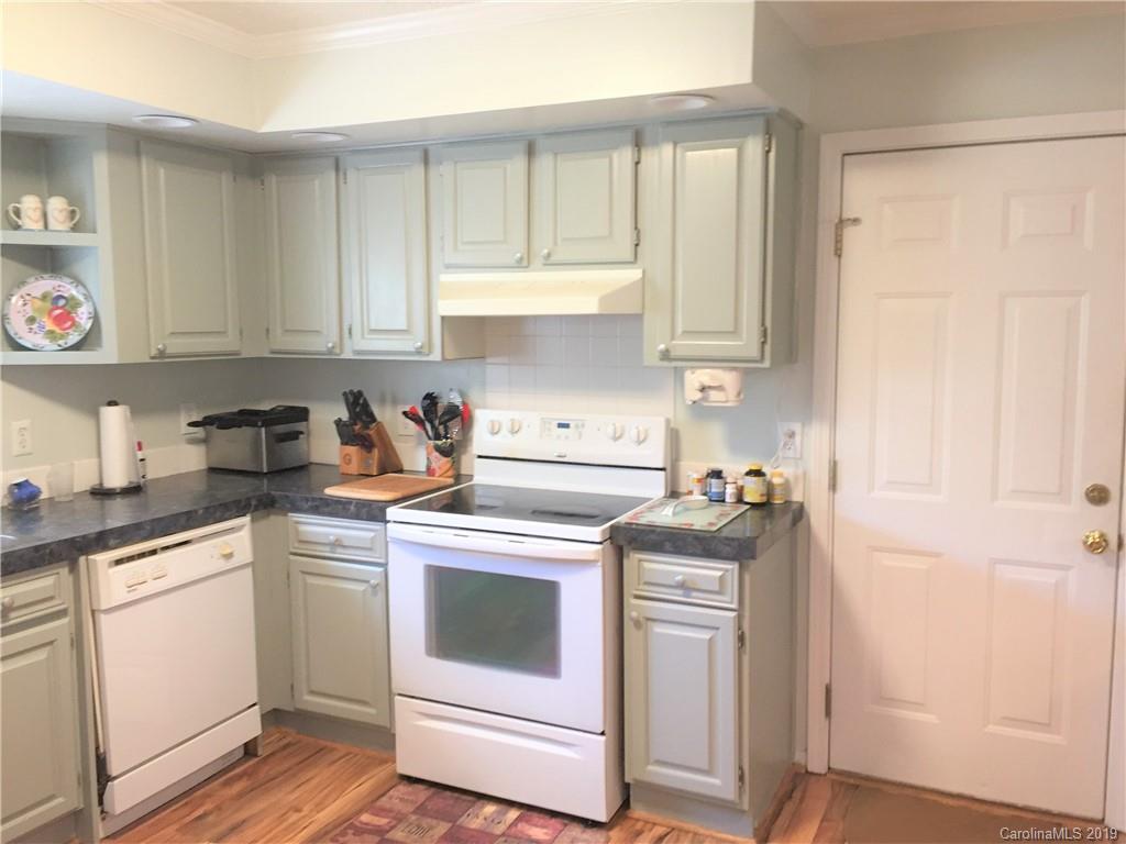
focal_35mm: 29
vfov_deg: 48.2
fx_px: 943
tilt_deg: -7.0
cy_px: 422
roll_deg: -1.9
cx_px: 563
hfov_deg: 61.7
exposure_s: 1/30
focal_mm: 4.15
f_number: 2.2
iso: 100
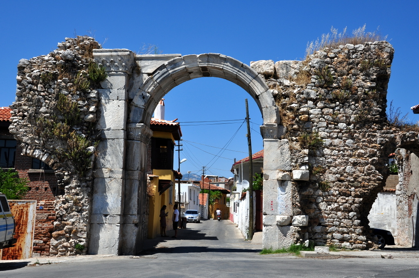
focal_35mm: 45
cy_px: 139
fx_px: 523
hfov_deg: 43.7
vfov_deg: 29.8
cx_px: 210
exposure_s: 1/320
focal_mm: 30
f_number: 11
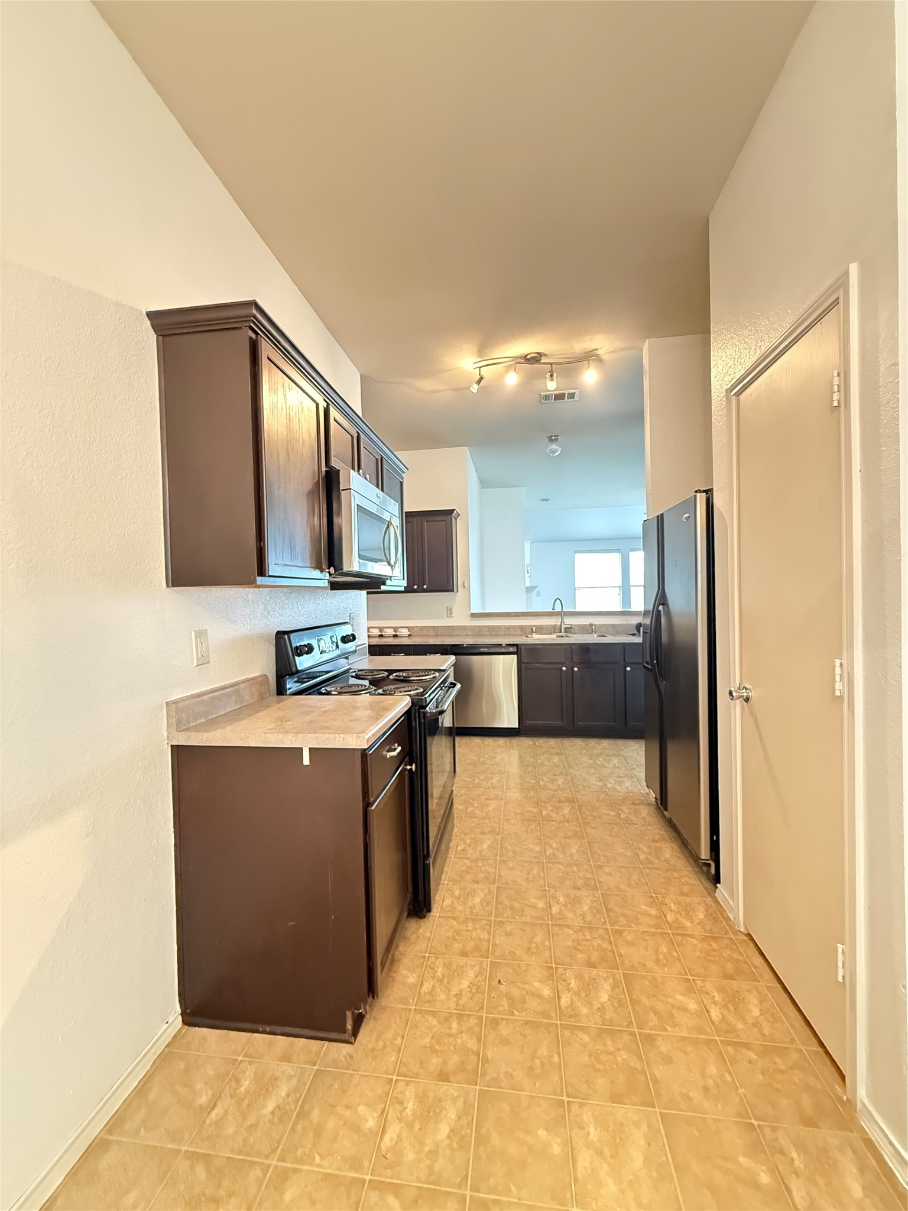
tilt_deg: +0.3
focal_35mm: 14
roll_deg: +0.6
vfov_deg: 102.1
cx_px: 454
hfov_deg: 85.7
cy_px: 606
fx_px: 490
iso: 1250
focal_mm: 2.22
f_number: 2.2
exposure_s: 1/40
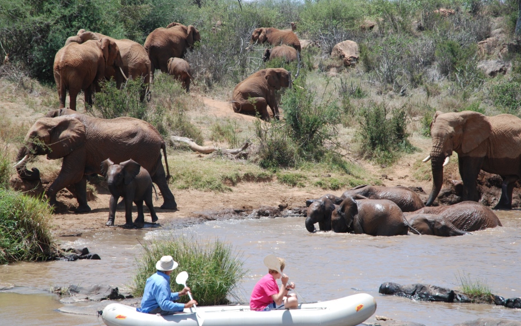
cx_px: 264
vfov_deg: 9.2
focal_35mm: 143
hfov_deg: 14.7
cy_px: 166
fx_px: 2024
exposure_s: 1/400
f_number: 5.6
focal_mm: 85
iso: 200
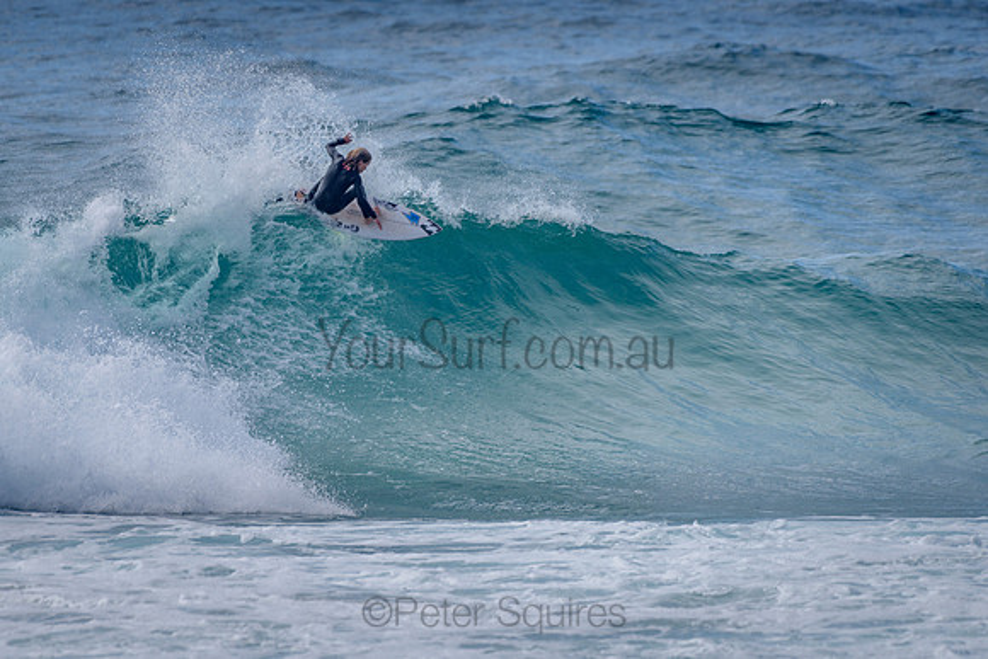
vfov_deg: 2.2
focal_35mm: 613
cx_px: 394
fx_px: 16831
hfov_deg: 3.4
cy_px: 290
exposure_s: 1/2000
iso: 140
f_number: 5.6
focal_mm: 500
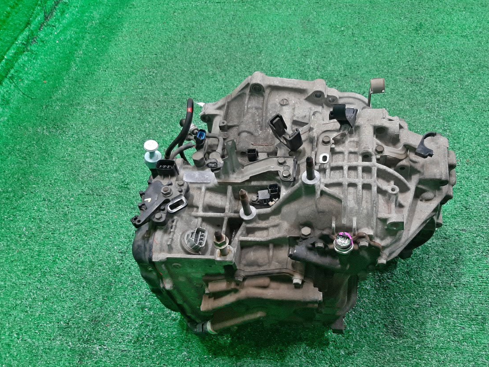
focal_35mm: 34
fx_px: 480
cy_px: 204
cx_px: 274
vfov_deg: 41.7
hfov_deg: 53.8
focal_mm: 3.93
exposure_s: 1/50
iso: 142
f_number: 1.7
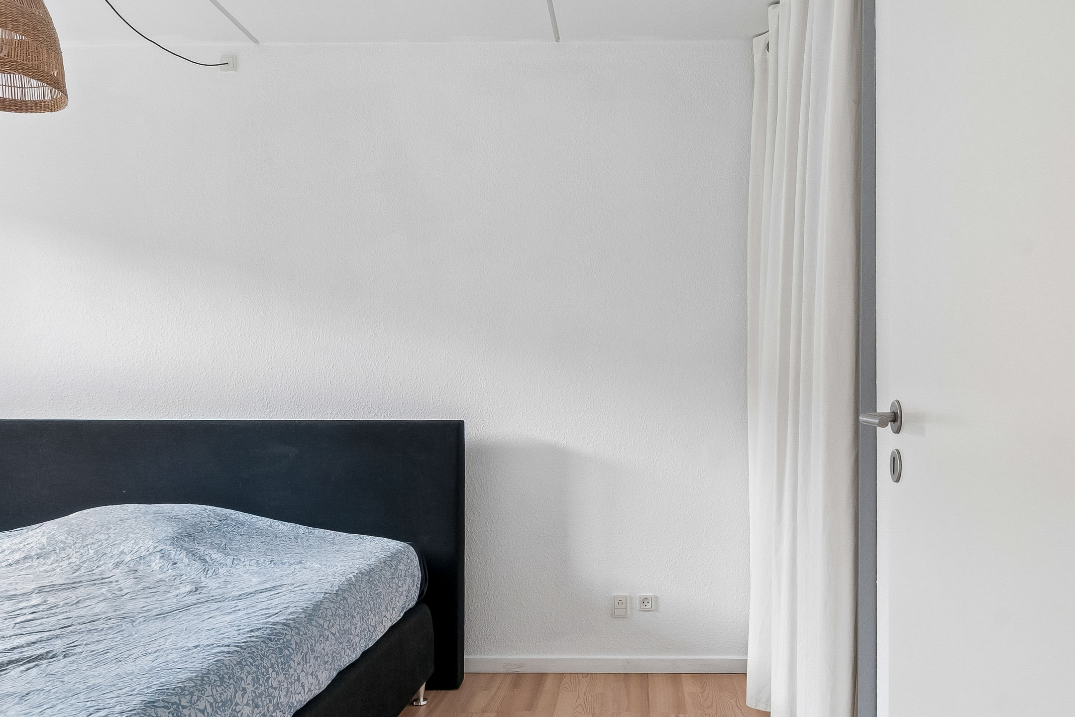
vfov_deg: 51.2
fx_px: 746
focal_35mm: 25
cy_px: 383
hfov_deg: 71.4
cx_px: 585
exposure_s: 1/3.33
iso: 200
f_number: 10
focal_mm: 12
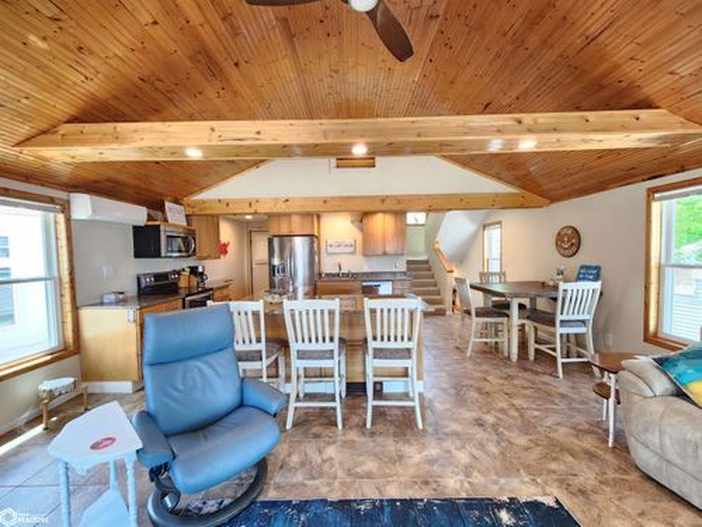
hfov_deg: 106.2
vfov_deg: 89.9
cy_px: 264
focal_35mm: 13
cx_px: 351
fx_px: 264
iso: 250
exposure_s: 1/60
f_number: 2.2
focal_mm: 2.2
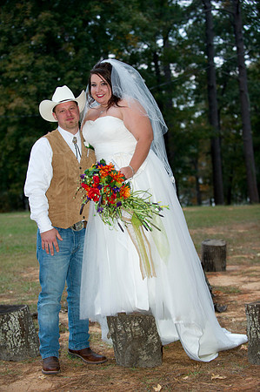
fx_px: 760
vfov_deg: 28.9
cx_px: 130
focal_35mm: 70
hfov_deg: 19.4
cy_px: 196
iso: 800
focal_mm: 70
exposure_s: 1/80
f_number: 3.2
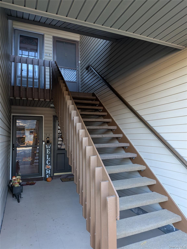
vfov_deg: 71.6
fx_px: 173
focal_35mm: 24
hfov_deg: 56.8
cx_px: 94
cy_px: 124
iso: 37
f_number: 1.7
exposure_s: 1/24
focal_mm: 4.53
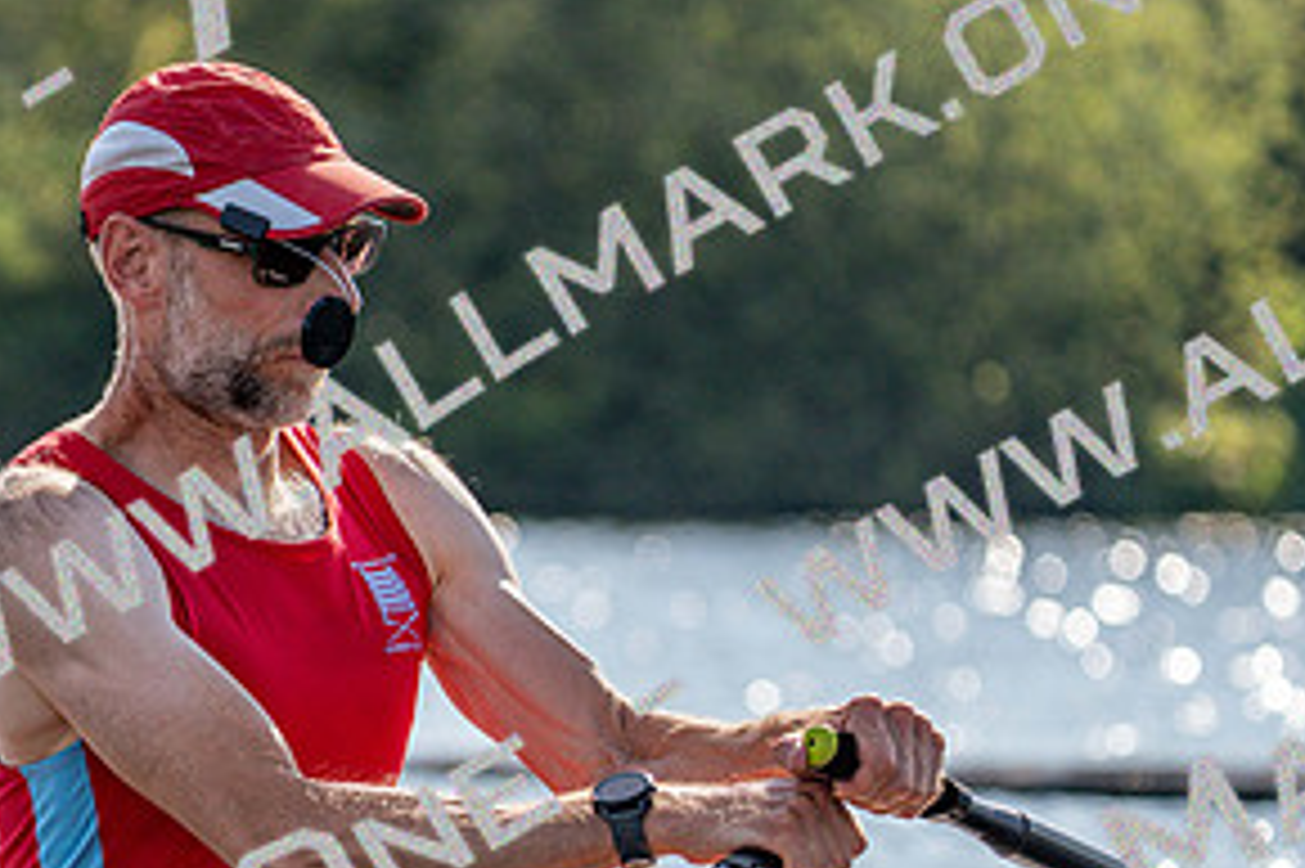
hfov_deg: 5.2
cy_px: 722
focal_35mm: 400
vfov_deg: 3.4
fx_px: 14491
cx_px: 428
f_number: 5.6
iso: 200
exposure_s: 1/1600
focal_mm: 200
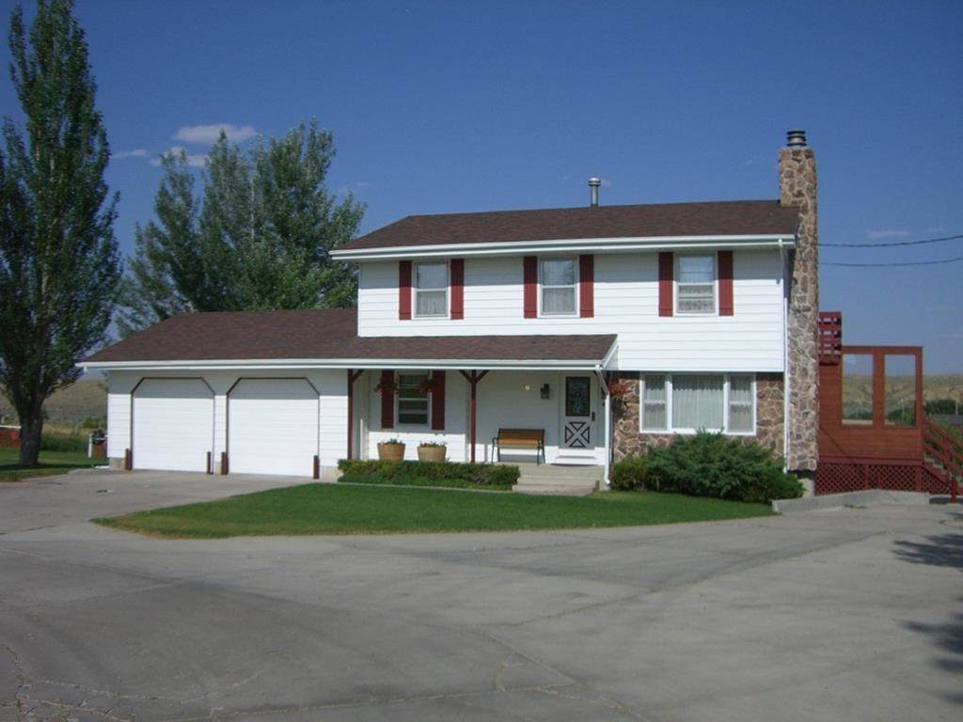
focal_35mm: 38
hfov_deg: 49.0
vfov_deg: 37.7
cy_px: 361
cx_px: 482
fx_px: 1057
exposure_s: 1/1600
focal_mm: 6.2
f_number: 4.3
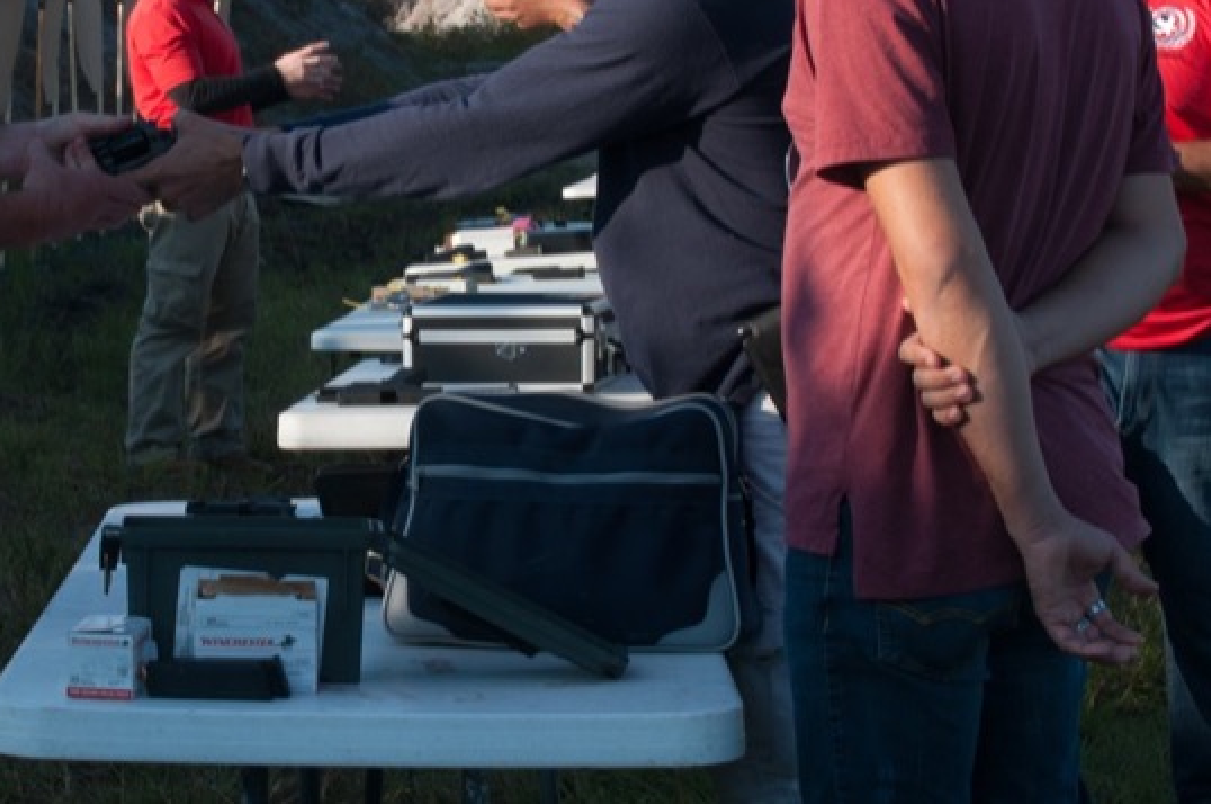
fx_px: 4199
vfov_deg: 10.9
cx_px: 396
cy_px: 284
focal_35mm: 125
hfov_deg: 16.4
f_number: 18
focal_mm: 70
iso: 500
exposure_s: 1/125
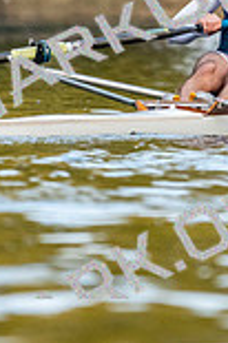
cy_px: -81
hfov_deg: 0.9
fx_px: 14252
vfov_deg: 1.4
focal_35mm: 1497
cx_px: 239
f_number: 4.5
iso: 3200
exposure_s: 1/2500
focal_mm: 400
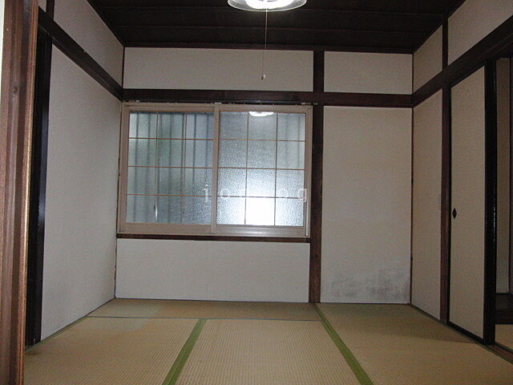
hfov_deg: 50.1
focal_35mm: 37
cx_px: 256
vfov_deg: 38.7
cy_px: 192
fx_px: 548
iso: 400
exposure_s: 1/60
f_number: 3.6
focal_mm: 6.42
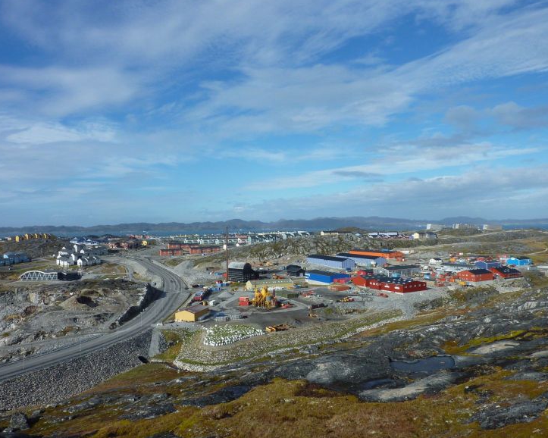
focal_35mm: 27
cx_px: 275
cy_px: 218
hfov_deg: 64.1
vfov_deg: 53.2
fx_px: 438
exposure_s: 1/500
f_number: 5.6
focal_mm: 4.1
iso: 80
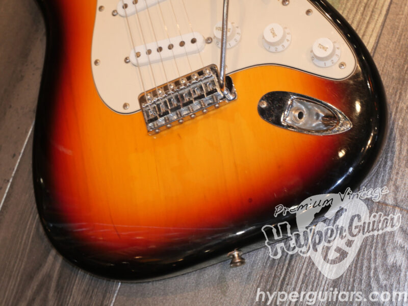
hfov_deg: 30.3
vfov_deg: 22.9
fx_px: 754
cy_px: 153
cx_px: 204
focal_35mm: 64
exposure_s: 1/50
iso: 800
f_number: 5.6
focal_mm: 32
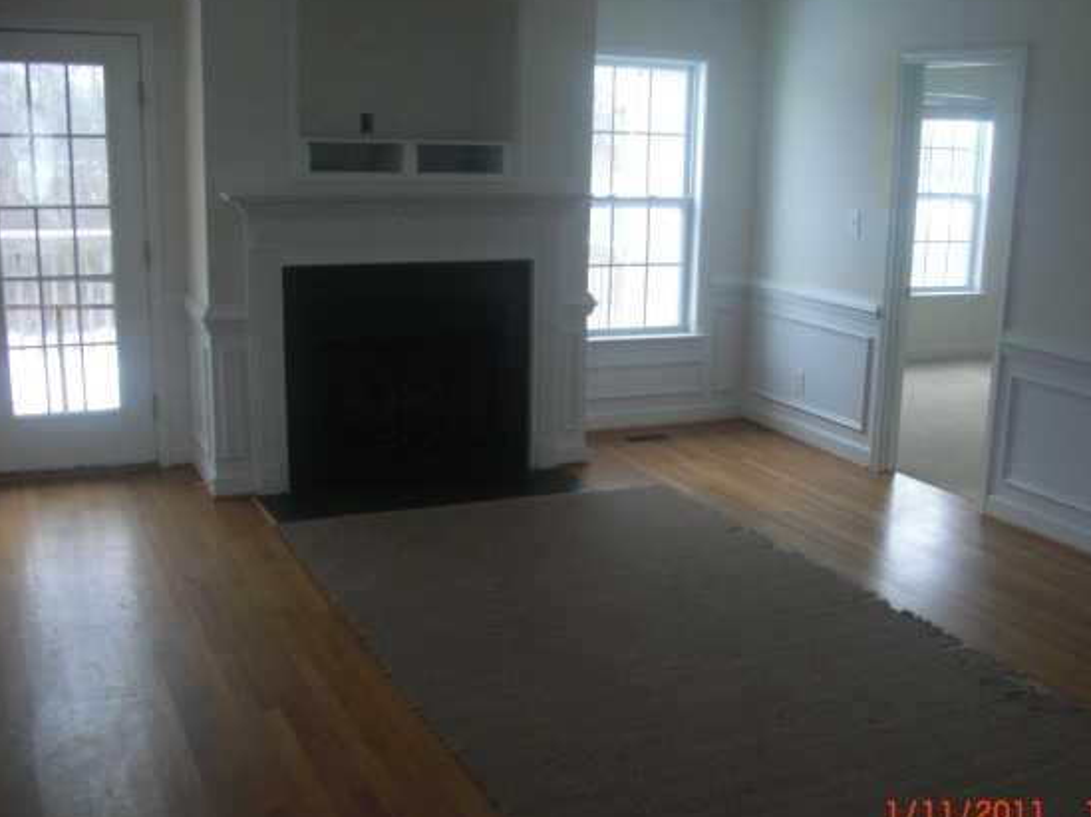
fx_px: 1323
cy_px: 431
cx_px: 614
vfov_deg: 34.3
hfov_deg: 44.7
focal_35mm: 42
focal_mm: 6.3
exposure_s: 1/100
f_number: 2.8
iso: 200
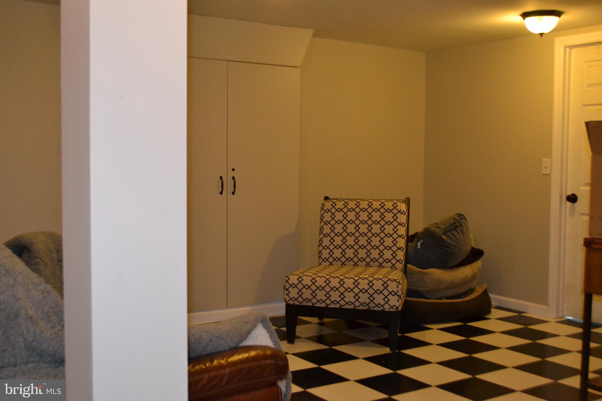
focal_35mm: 42
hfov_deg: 46.4
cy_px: 200
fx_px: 702
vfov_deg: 31.9
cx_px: 301
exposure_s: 1/60
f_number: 4.5
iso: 2500
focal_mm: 28
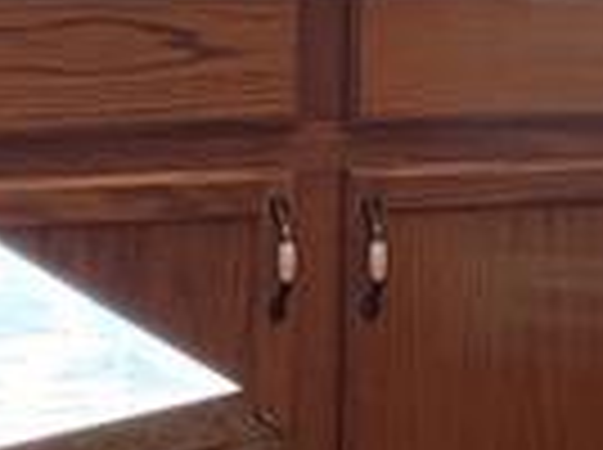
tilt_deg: -1.2
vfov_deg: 7.3
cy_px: -243
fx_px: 3460
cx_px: 459
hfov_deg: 9.9
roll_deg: -1.1
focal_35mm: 199
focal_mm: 5.96
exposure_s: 1/60
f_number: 1.6
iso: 250
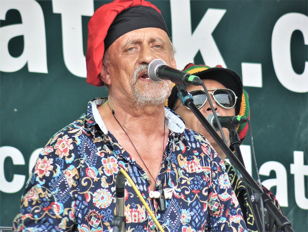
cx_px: 154
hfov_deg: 4.6
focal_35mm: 432
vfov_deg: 3.4
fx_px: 3846
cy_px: 116
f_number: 4
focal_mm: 72
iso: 100
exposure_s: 1/100
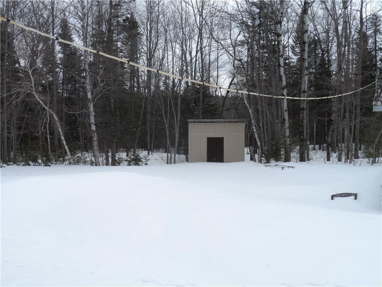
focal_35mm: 41
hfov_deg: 45.8
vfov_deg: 35.1
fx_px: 452
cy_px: 144
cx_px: 191
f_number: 5.2
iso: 80
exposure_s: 1/500
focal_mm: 6.8
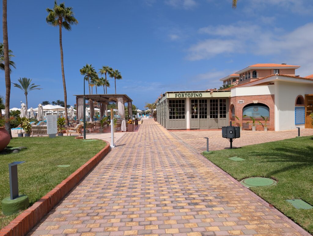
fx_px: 217
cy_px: 118
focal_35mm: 24
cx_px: 156
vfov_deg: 56.9
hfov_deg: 71.5
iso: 19
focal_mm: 6.9
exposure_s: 1/1825
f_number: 1.68
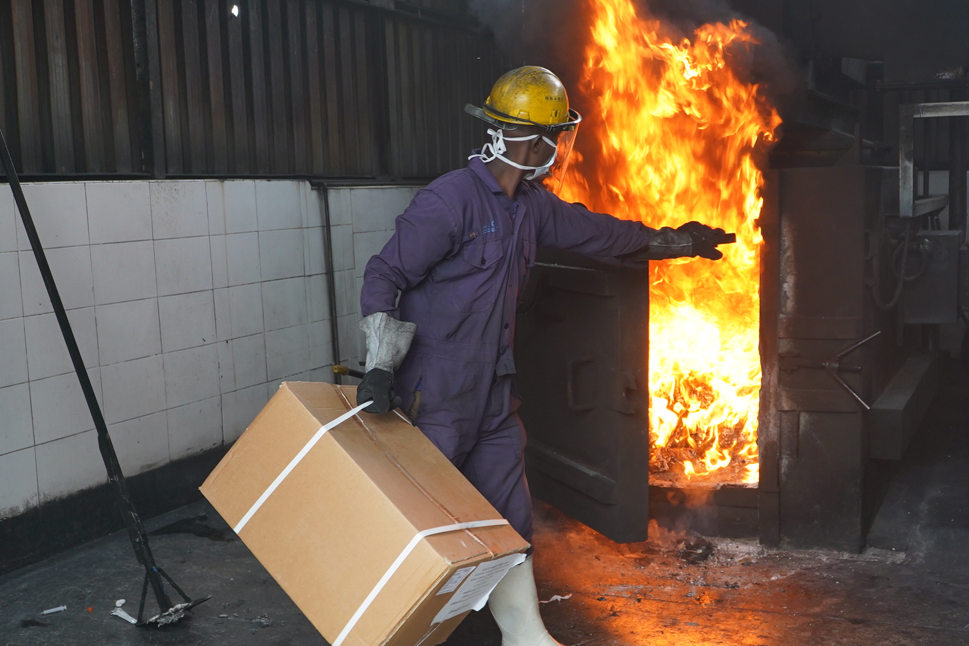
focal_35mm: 41
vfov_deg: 32.6
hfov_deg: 47.4
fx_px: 1103
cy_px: 352
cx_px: 515
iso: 800
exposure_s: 1/160
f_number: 4
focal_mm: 25
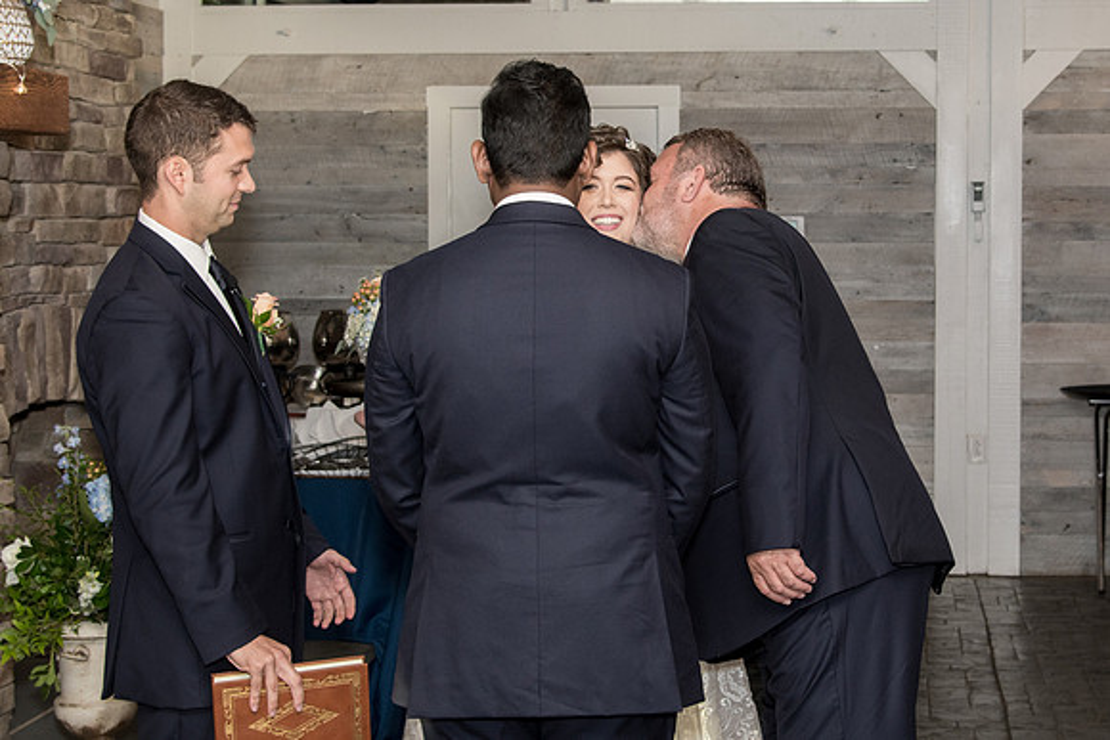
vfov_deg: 18.8
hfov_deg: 27.8
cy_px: 292
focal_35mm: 73
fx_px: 2238
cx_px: 671
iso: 640
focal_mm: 40
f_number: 5.6
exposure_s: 1/160
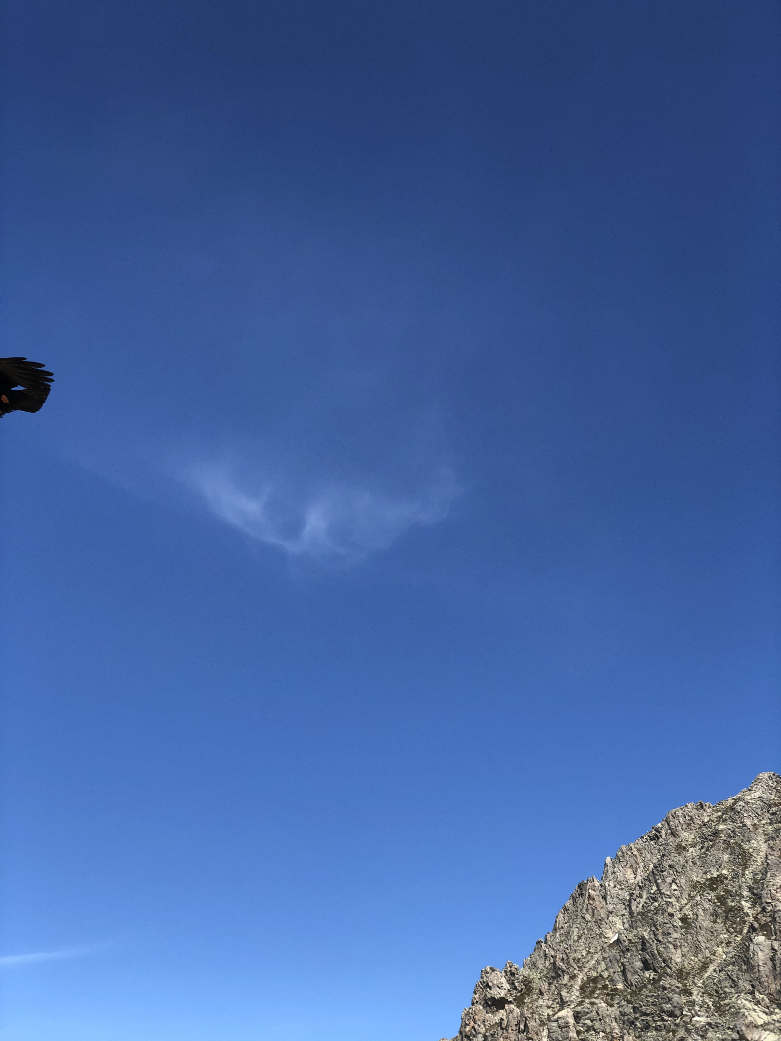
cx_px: 390
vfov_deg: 36.8
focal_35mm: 52
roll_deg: -0.8
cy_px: 520
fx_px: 1564
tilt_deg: +27.7
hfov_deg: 28.0
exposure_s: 1/941
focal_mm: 6
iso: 16
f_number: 2.4
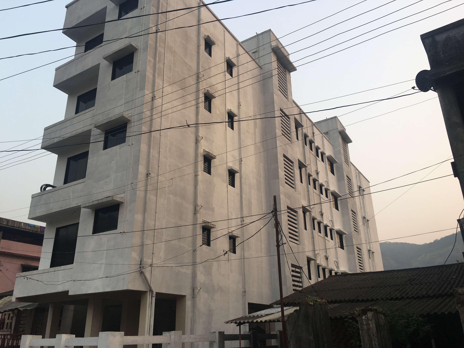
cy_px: 174
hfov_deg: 61.7
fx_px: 389
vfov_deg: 48.2
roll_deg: +0.6
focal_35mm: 29
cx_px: 232
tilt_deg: +21.8
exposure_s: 1/102
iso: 25
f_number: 2.2
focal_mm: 4.15
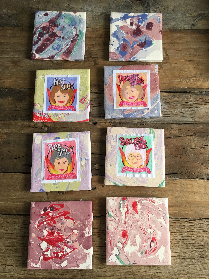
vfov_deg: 61.7
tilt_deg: -75.6
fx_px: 233
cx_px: 104
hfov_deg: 48.2
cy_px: 140
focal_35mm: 29
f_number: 2.2
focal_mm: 4.15
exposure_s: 1/30
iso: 64
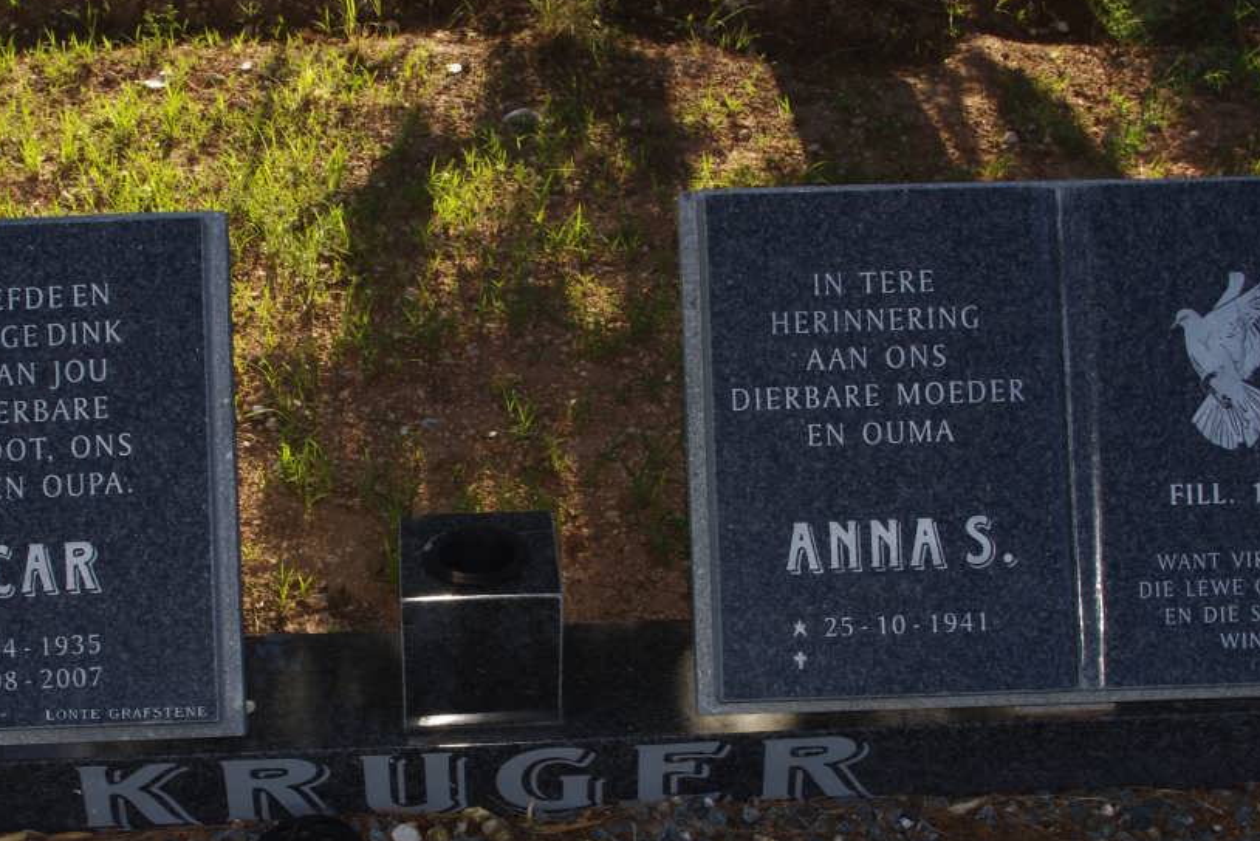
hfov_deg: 37.3
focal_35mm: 53
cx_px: 489
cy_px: 606
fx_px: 1855
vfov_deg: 25.3
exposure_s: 1/60
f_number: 11
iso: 200
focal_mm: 24.38
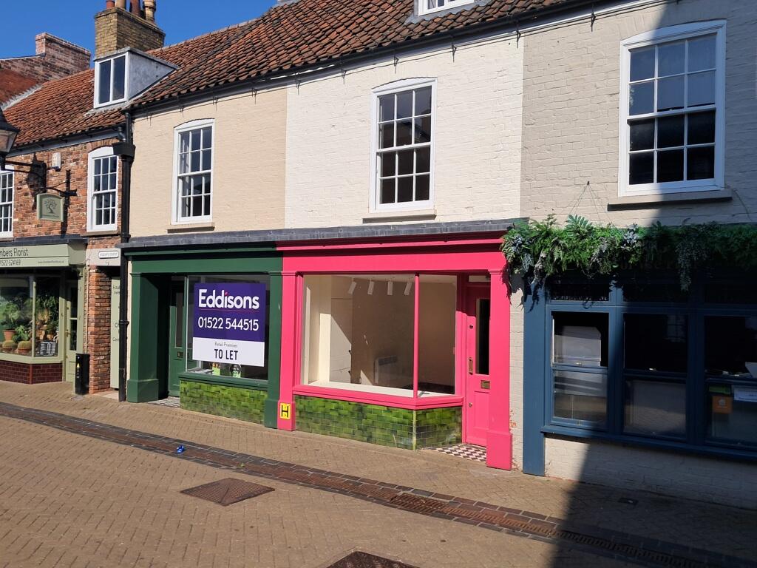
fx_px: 590
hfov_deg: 65.3
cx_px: 378
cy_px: 284
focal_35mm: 27
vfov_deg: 51.4
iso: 50
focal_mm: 4
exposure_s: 1/1206
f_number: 1.8
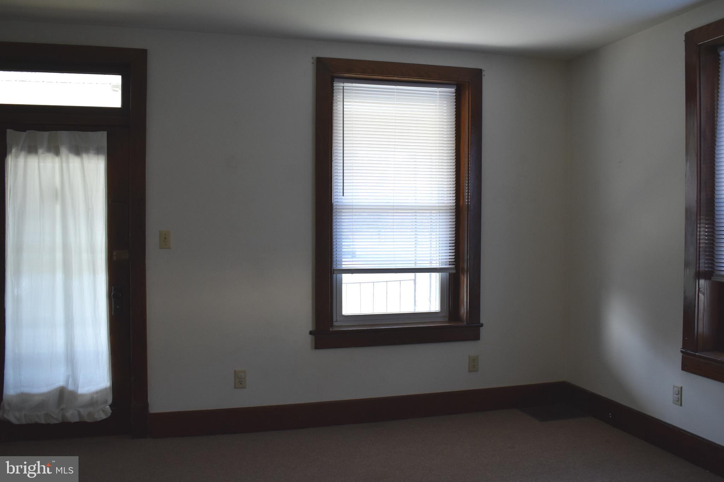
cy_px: 241
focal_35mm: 32
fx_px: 633
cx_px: 362
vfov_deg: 41.7
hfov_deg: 59.5
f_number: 5.6
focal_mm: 21
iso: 800
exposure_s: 1/100
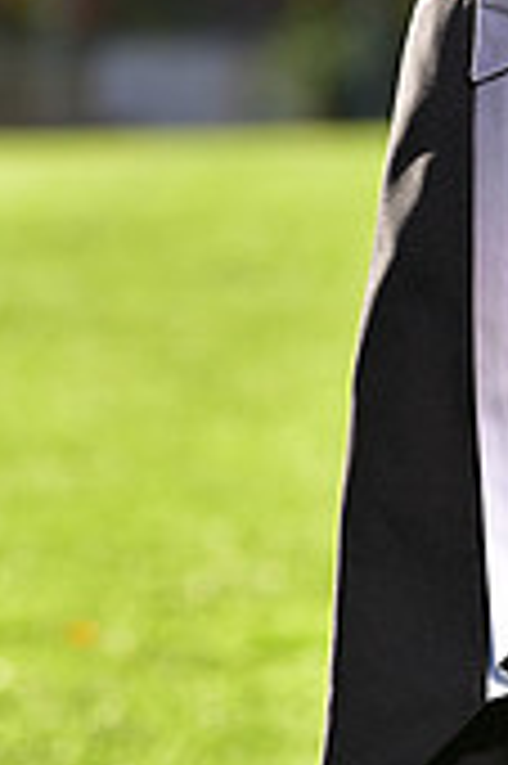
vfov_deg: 3.4
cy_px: -198
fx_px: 13022
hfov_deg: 2.2
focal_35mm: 614
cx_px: 609
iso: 80
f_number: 5
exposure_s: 1/250
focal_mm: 180
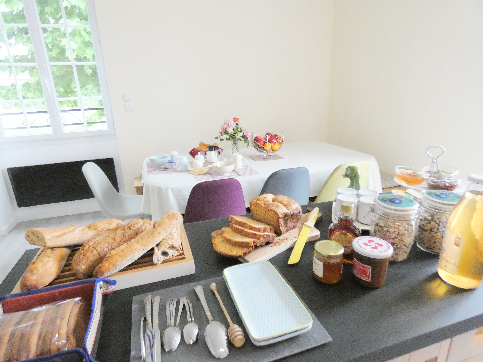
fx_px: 279
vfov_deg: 66.0
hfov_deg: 81.7
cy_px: 181
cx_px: 242
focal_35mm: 20
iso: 640
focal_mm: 3.6
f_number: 2.8
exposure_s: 1/60
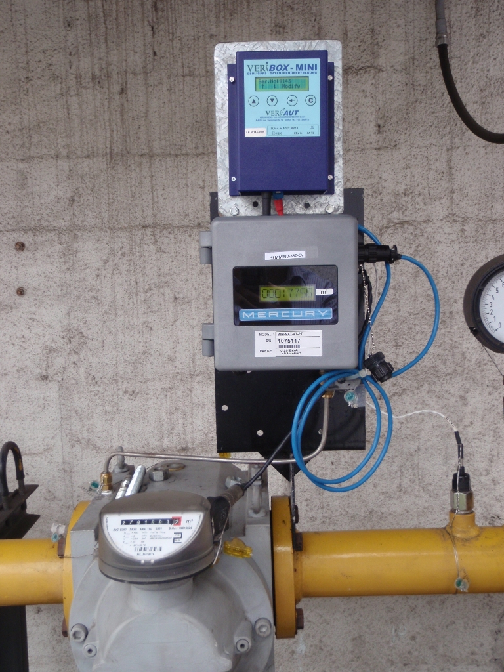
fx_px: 699
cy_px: 336
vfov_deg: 51.4
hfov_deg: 39.7
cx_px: 252
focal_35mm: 36
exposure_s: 1/40
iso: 125
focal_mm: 6.53
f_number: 4.1
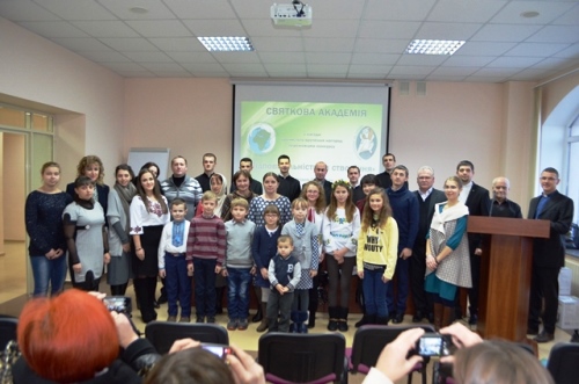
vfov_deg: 47.7
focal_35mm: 27
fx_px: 433
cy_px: 192
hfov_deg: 67.5
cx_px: 290
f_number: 3.5
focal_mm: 18
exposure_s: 1/60
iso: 1600
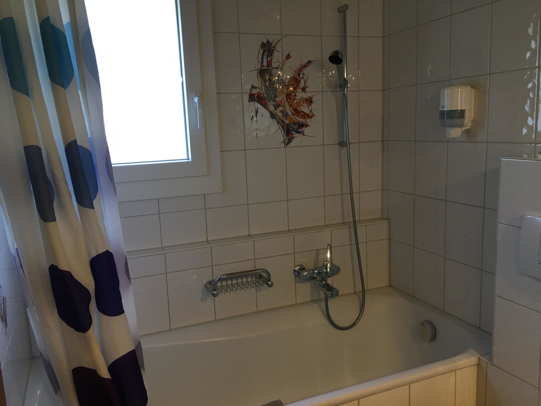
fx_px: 453
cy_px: 203
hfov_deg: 61.7
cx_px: 270
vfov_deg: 48.2
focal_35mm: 29
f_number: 2.2
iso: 64
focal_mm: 4.15
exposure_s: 1/33
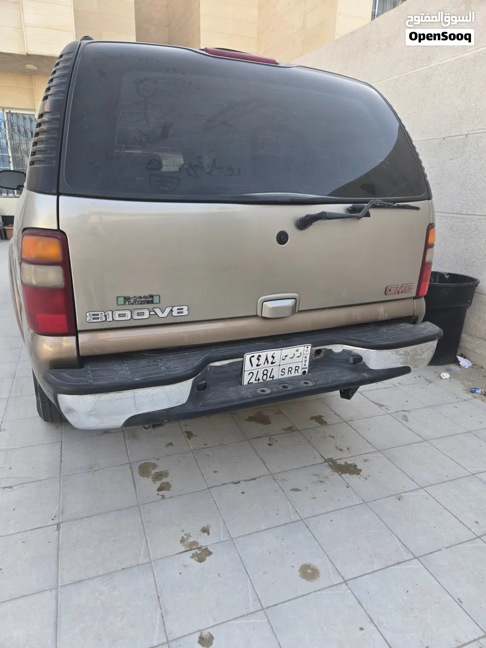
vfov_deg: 73.9
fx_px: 430
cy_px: 324
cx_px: 243
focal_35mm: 23
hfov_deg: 58.9
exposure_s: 1/607
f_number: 1.8
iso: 80
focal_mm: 5.4
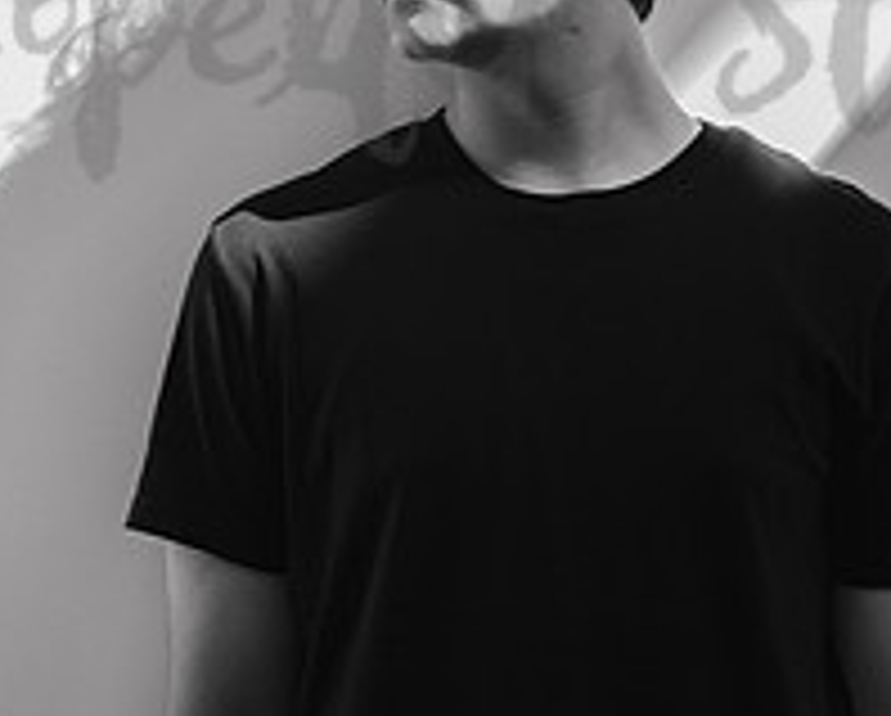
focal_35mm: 138
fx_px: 3644
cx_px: 211
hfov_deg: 13.9
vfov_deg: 11.1
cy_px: -8
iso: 200
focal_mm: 50
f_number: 2.8
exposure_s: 1/200
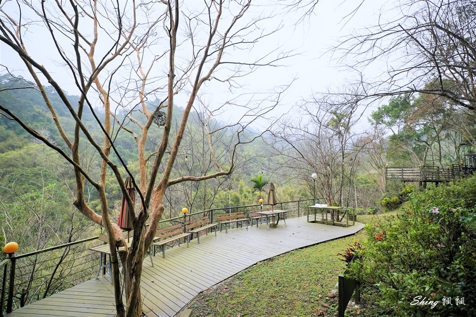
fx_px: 264
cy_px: 158
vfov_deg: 61.9
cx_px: 238
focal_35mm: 20
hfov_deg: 84.0
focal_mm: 20
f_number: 2.5
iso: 100
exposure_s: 1/250
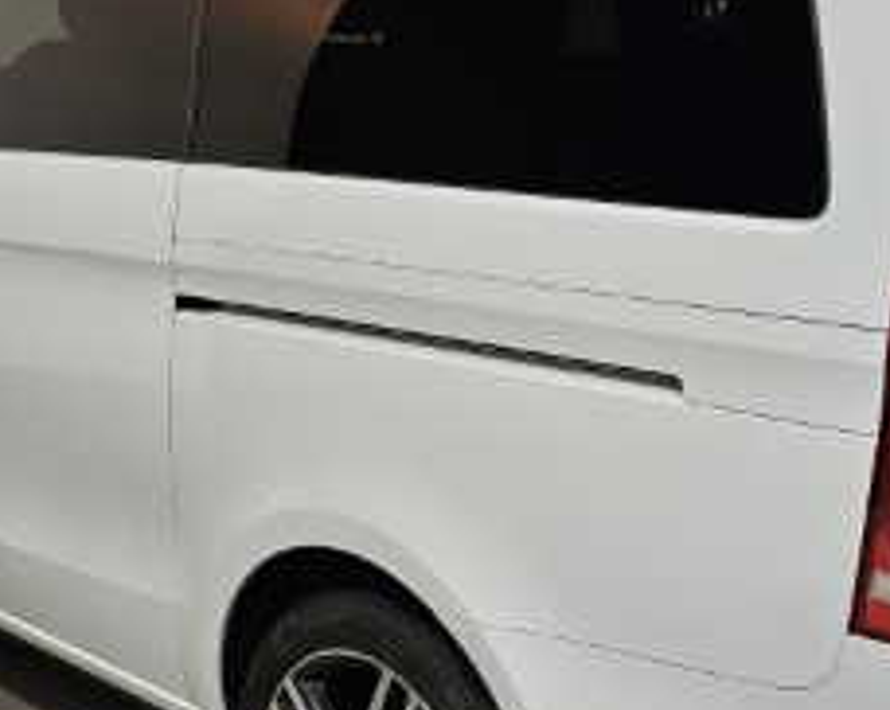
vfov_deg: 24.2
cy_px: 390
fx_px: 1658
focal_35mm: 63
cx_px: 621
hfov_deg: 29.7
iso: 40
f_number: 1.7
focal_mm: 6.3
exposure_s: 1/100
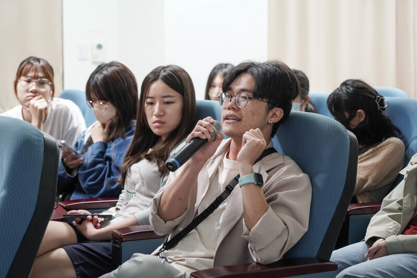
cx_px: 208
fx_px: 741
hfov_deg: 31.4
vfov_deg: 21.2
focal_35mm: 64
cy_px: 139
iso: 4000
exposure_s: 1/60
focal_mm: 64
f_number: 4
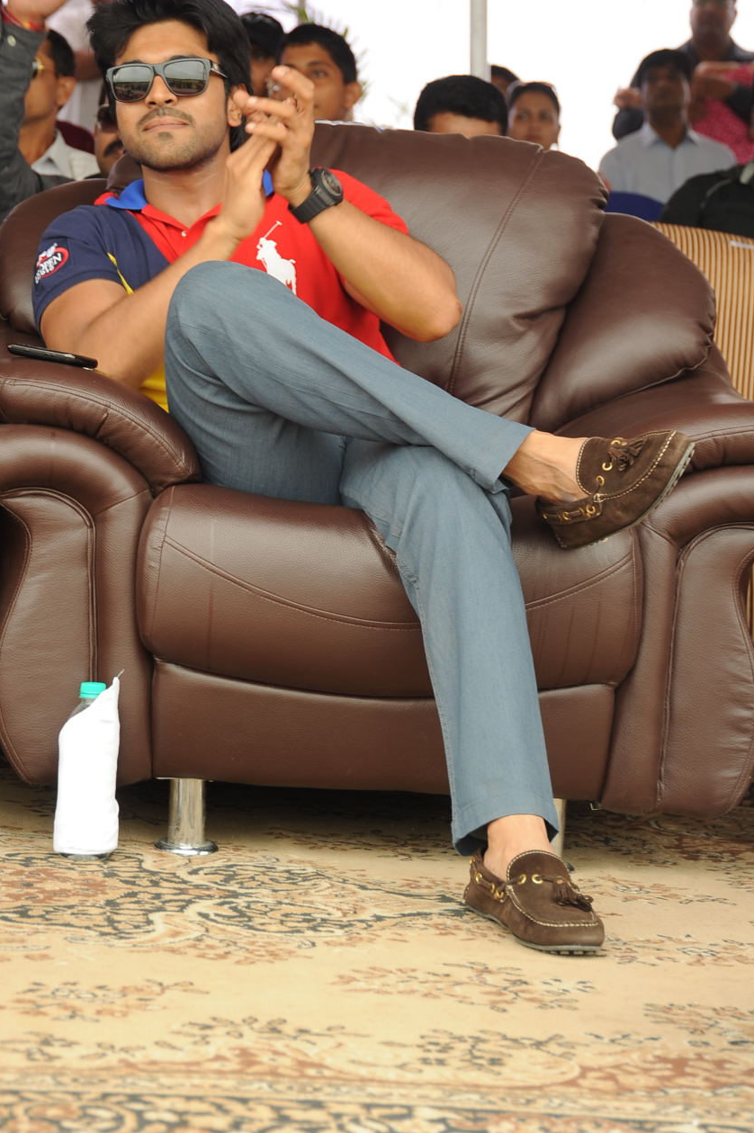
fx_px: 3396
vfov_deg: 18.9
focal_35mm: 108
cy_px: 459
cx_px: 308
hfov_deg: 12.7
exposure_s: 1/125
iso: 500
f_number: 6.3
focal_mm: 85
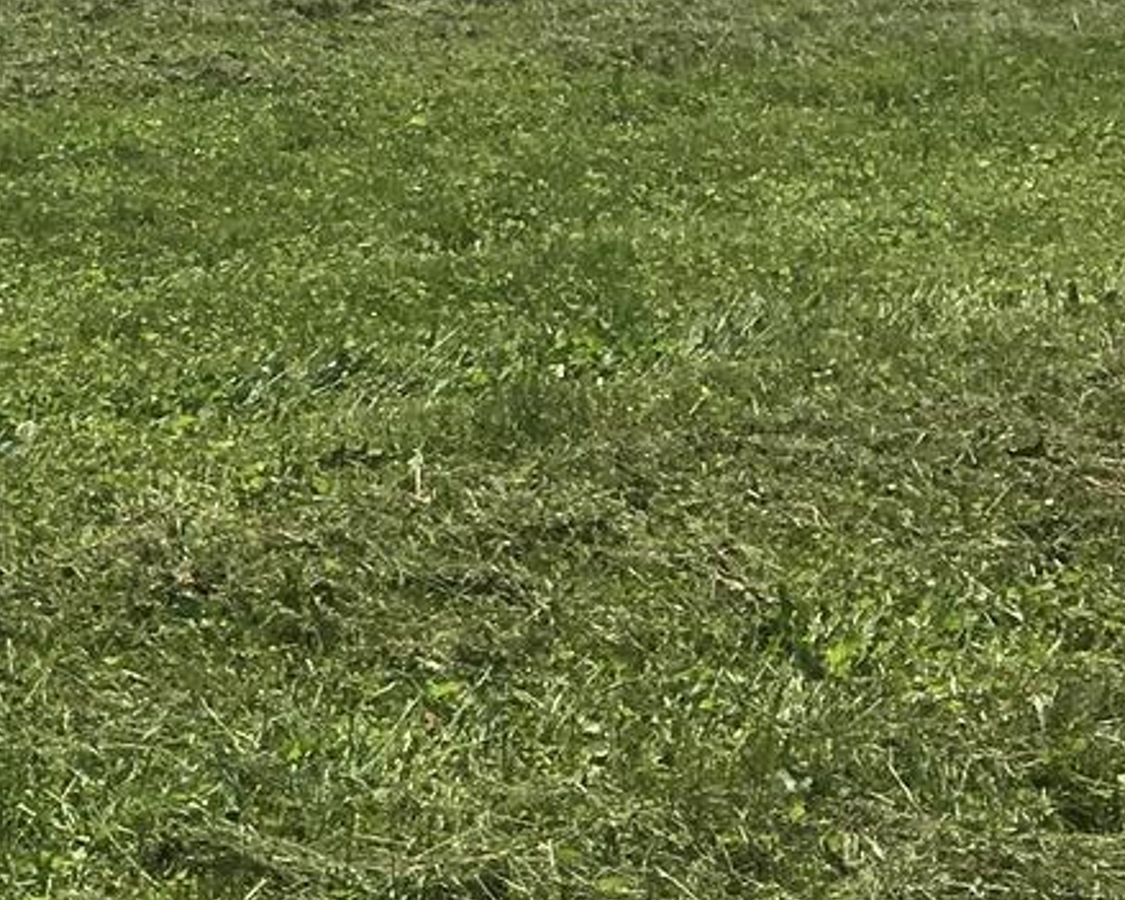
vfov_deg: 11.6
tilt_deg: -4.8
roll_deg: -0.2
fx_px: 4394
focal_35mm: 132
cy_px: 54
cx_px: -1297
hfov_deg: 12.4
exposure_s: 1/2481
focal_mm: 4.15
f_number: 2.2
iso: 25
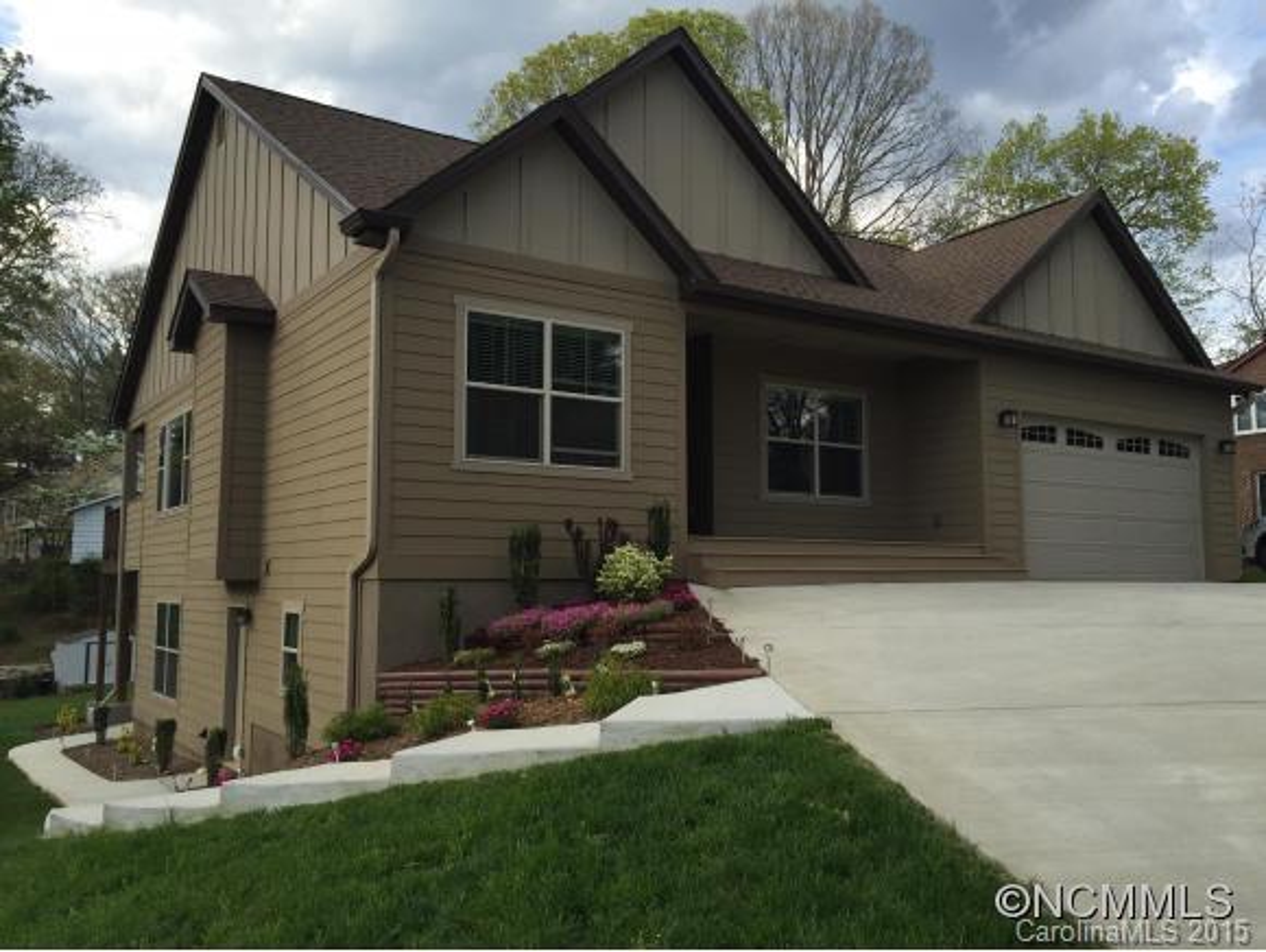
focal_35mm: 29
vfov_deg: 48.3
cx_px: 633
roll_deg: -0.1
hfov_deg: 61.6
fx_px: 1061
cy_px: 476
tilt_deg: +6.3
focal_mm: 4.15
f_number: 2.2
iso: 32
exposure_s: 1/599
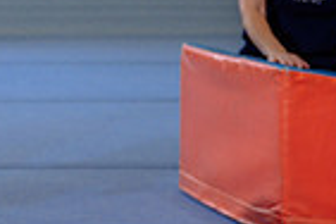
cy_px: 12
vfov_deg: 7.2
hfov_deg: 10.3
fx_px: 1764
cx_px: -260
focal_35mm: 189
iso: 800
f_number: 3.5
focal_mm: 40
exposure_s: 1/250
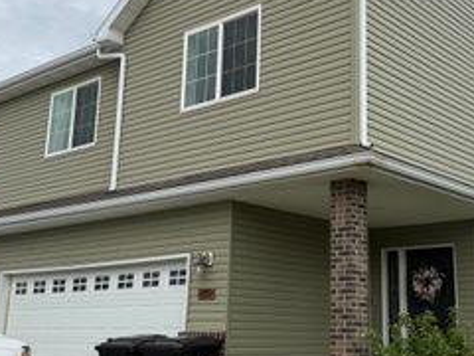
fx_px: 685
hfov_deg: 37.8
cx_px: 310
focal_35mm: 50
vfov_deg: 29.1
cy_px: 153
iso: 80
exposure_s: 1/1314
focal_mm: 6.76
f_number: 1.78
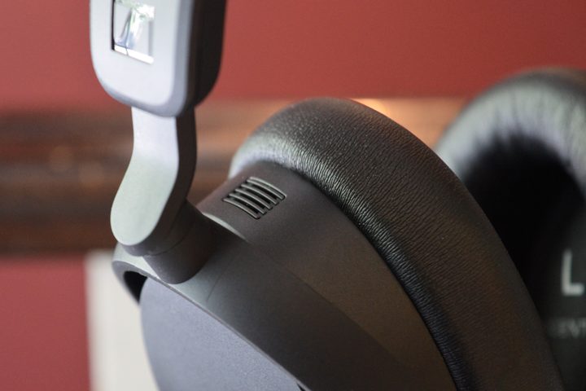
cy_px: 196
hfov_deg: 24.6
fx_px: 1343
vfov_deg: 16.6
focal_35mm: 82
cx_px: 293
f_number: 5.6
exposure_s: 1/15
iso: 2000
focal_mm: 55
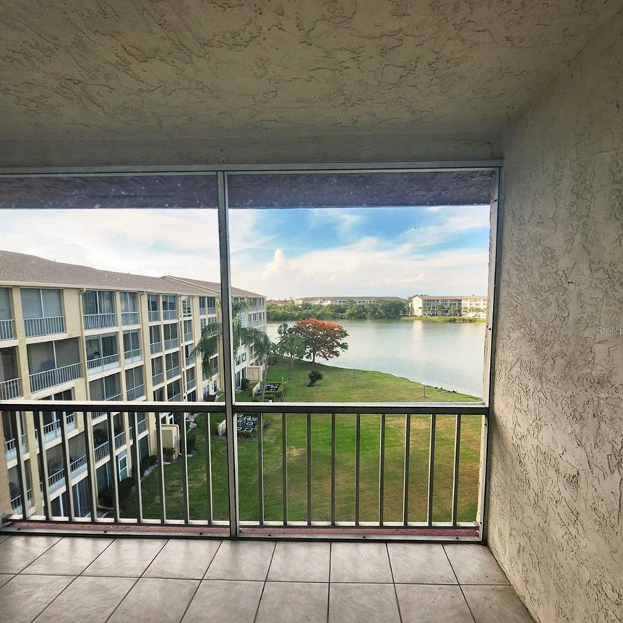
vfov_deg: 87.3
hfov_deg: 87.4
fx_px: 326
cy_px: 330
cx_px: 322
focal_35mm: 16
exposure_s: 1/244
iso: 40
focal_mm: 1.74
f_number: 2.2
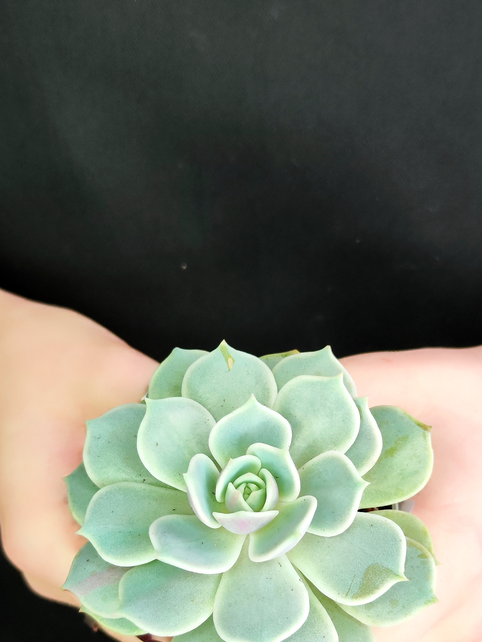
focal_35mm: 34
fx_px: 631
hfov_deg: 41.8
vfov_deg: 52.8
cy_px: 431
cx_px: 239
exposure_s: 1/87.6
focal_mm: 7.01
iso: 939
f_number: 1.69
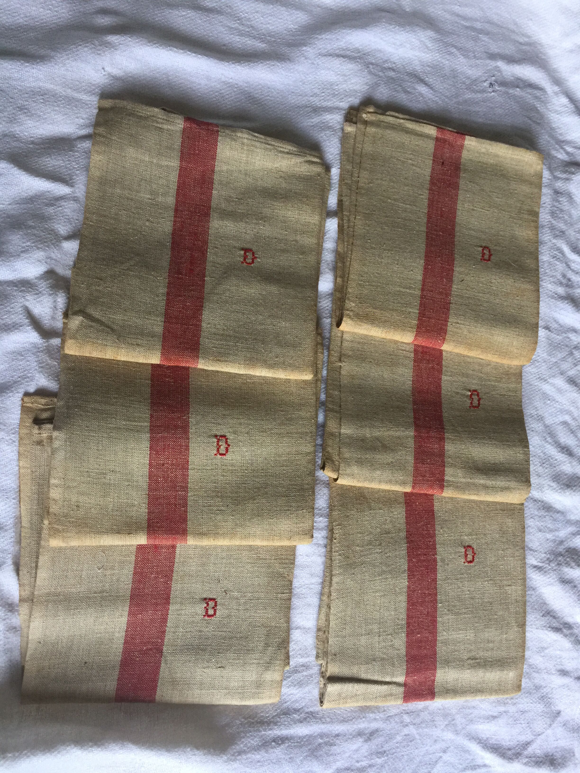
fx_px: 648
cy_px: 386
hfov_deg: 48.2
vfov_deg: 61.7
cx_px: 290
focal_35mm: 29
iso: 64
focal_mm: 4.15
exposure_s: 1/33
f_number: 2.2
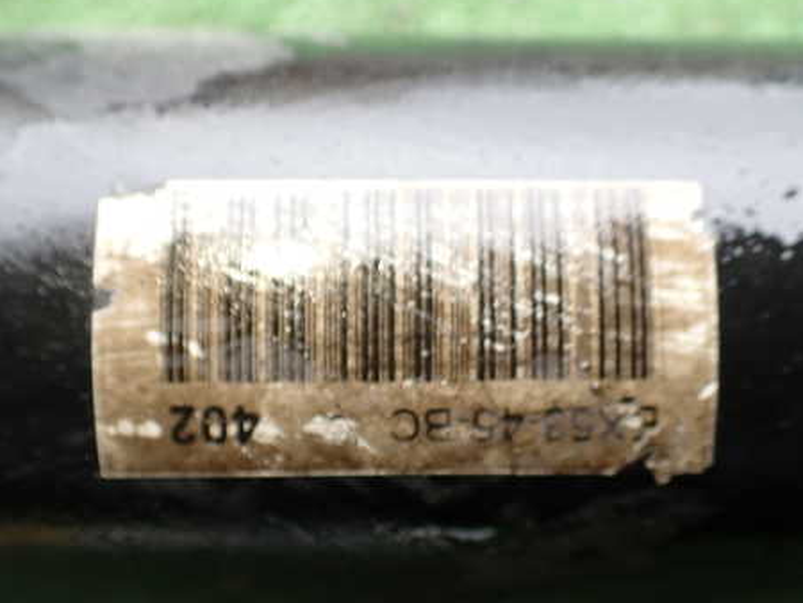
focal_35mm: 40
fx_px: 928
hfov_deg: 46.7
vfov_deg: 35.9
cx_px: 448
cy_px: 262
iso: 125
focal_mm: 5.4
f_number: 2.3
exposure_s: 1/125
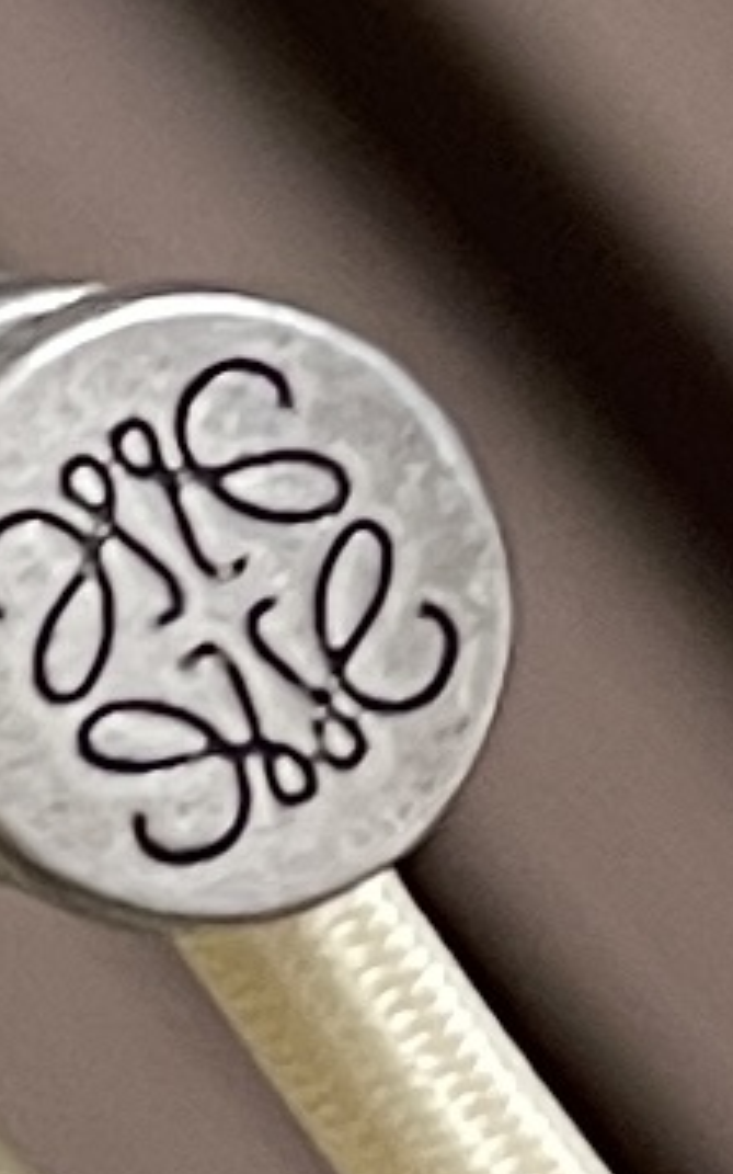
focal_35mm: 114
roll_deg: +40.7
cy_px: 567
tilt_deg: -3.8
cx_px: -297
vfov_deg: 18.3
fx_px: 3645
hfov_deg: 11.1
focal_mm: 5.1
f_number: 1.6
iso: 125
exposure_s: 1/50
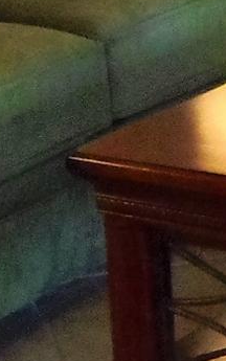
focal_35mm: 221
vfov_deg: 9.5
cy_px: 130
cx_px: 570
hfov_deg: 5.7
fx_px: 2175
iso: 400
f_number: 2.9
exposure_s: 1/30
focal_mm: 4.3
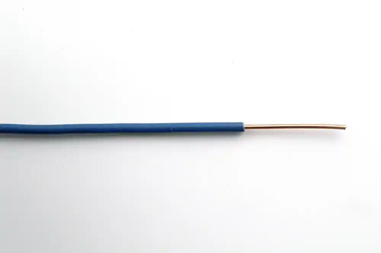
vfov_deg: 11.4
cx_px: 190
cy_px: 126
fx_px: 1268
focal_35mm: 120
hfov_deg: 17.1
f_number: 29
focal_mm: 80
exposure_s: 1/80
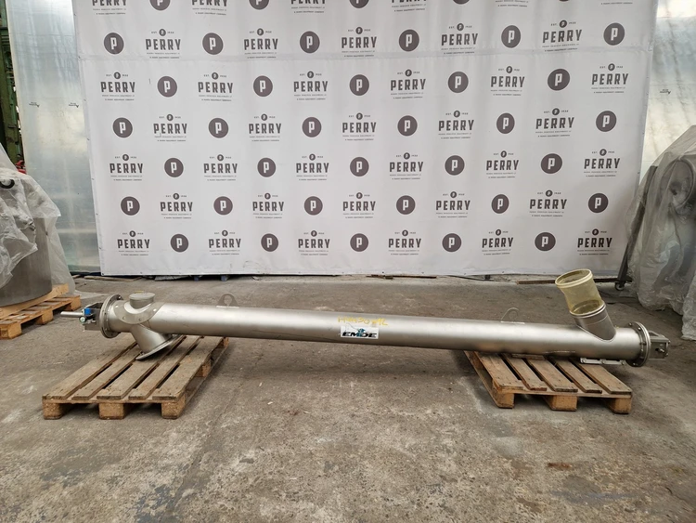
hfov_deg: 73.9
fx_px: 463
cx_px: 348
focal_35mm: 23
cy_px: 262
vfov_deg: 58.9
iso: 160
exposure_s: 1/100
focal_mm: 5.4
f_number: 1.8
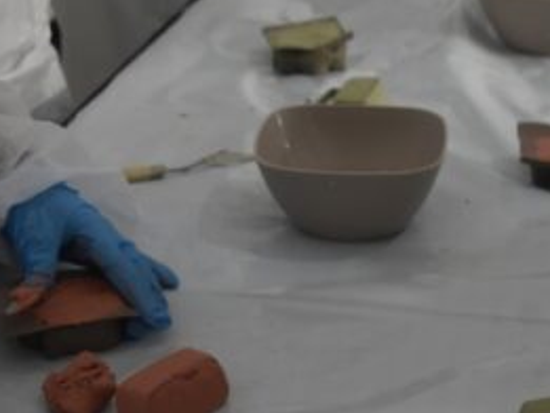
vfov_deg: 13.1
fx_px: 1796
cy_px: 294
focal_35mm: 113
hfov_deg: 17.3
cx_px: 405
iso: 800
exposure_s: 1/160
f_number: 6.3
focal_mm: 32
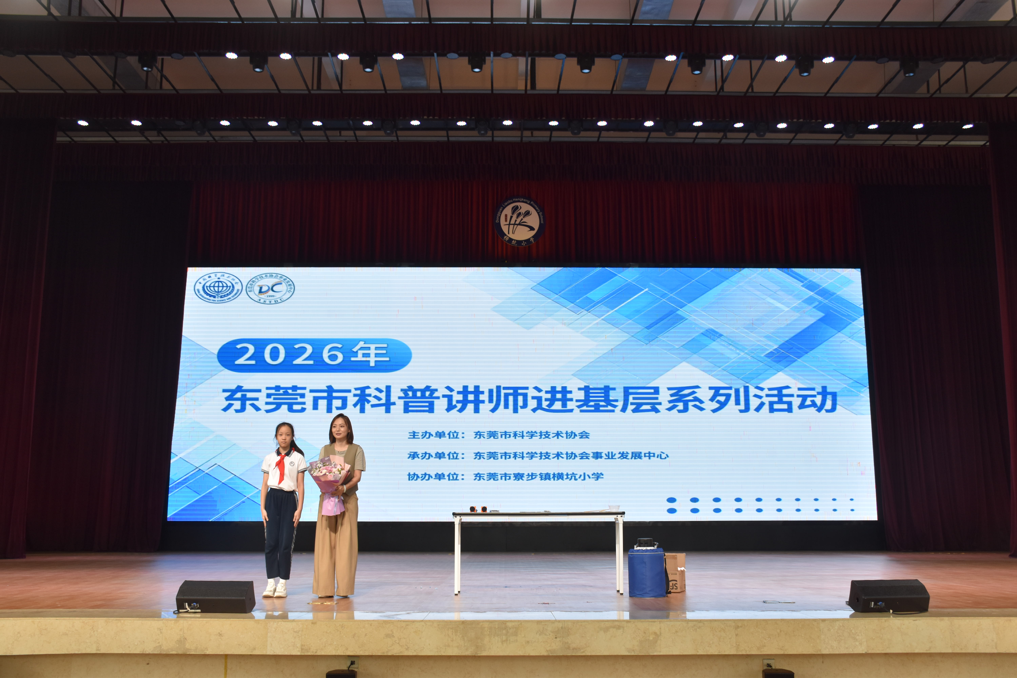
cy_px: 339
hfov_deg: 57.2
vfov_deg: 40.0
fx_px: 932
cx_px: 508
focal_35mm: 33
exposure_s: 1/125
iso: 400
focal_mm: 22
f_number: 5.6
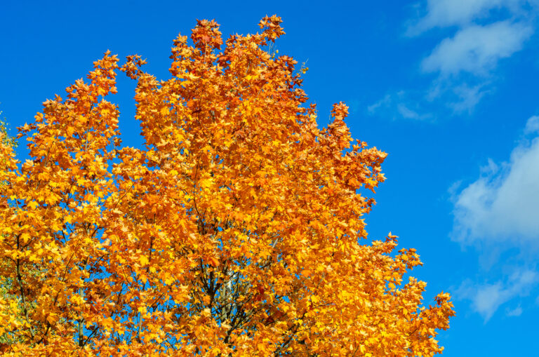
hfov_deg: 27.0
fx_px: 1121
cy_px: 178
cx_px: 270
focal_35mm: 75
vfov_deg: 18.1
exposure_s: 1/400
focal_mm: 50
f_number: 9
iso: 200
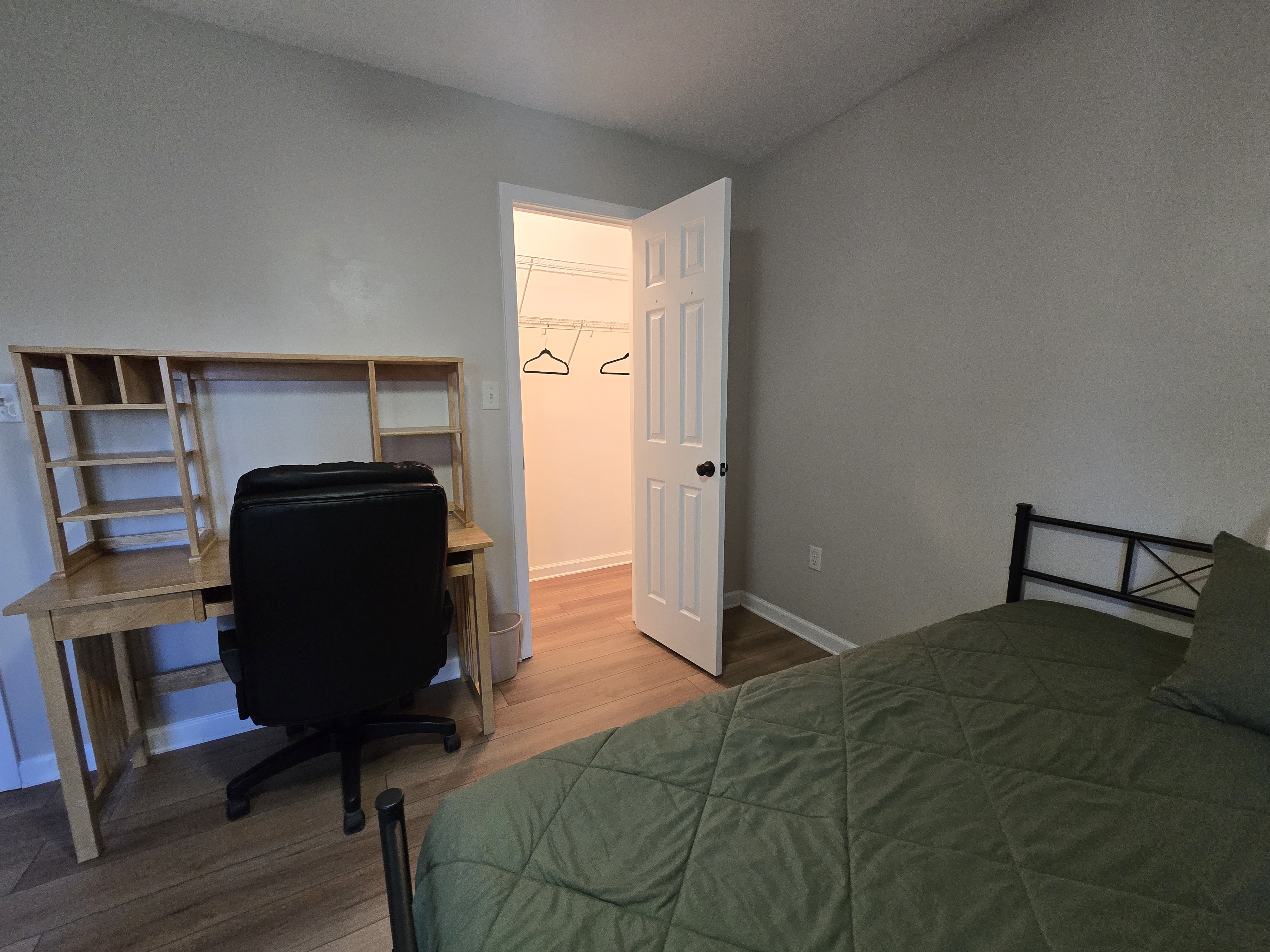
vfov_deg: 89.9
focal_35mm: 13
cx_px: 635
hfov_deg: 106.2
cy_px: 476
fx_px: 477
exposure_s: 1/60
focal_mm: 2.2
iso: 640
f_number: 2.2
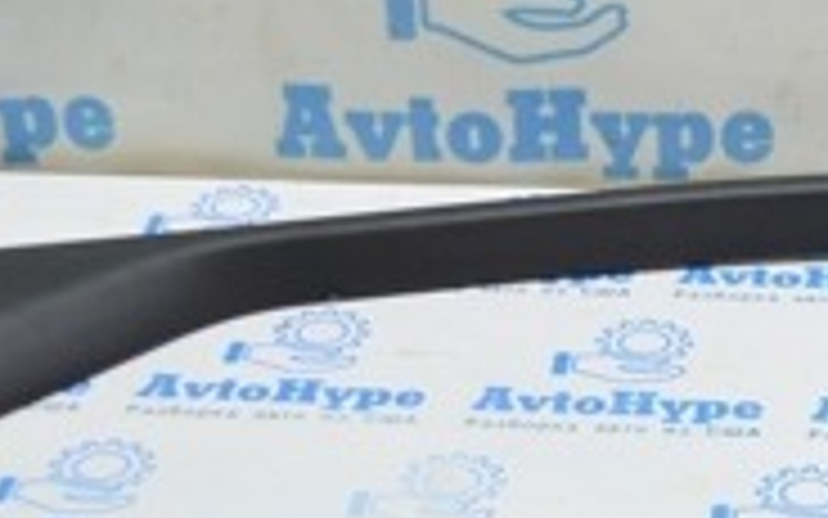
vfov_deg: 11.2
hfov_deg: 17.6
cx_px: 702
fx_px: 2640
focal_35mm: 117
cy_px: 331
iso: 400
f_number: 3.8
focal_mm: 22
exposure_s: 1/50
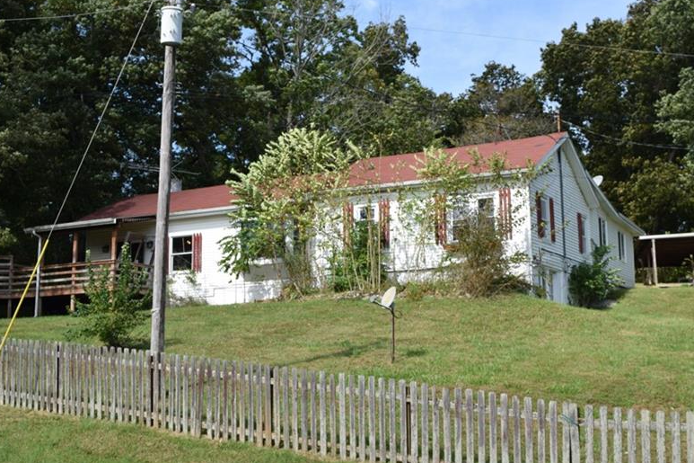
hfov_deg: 37.1
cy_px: 207
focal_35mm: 54
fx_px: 1034
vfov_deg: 25.2
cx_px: 378
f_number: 10
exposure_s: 1/400
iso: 200
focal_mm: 27
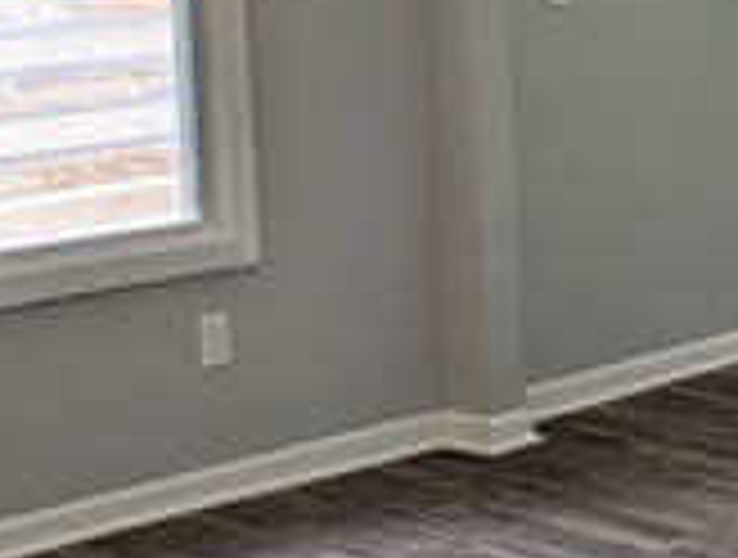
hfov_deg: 19.7
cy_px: 86
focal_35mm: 97
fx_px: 2074
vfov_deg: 15.2
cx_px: 688
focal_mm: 6.81
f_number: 1.85
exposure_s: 1/261
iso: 36
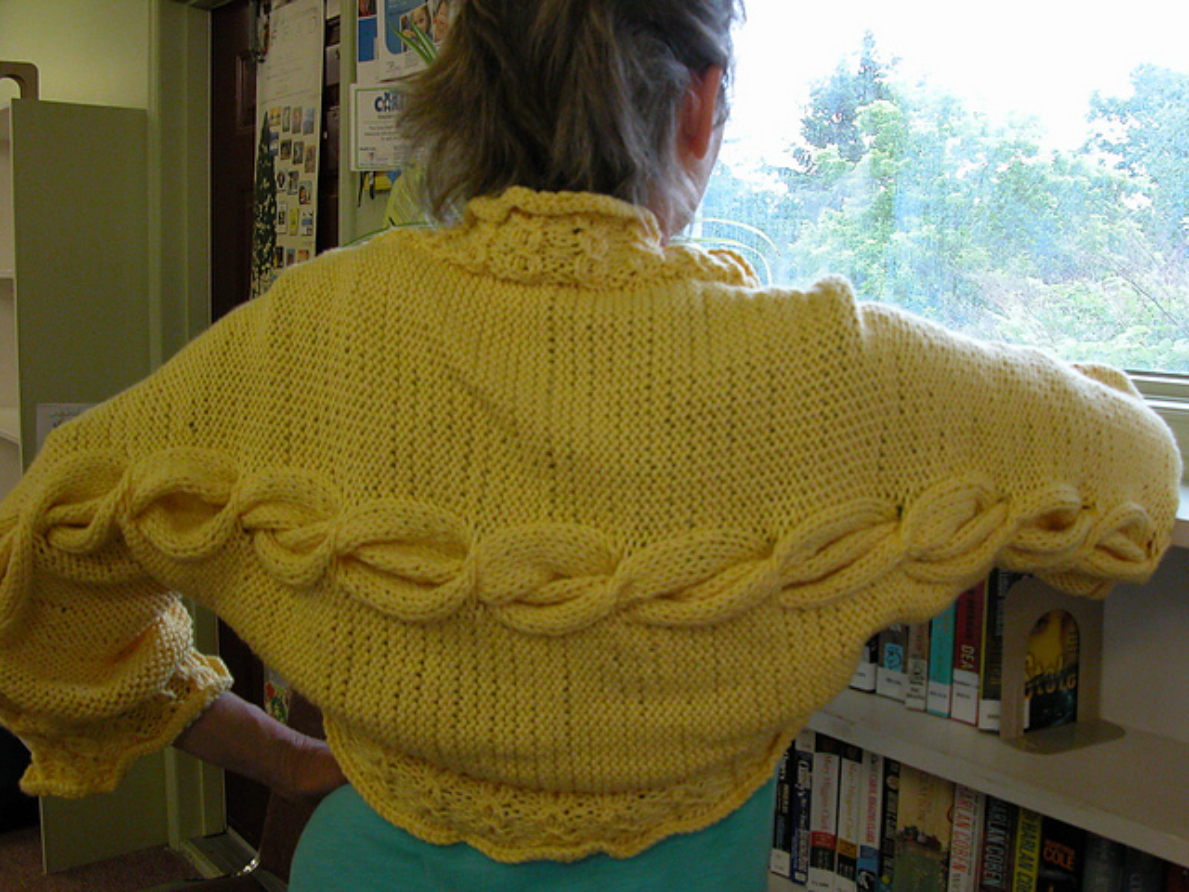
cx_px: 594
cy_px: 446
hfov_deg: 52.6
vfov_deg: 40.7
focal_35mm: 35
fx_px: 1202
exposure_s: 1/88.2
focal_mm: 8.9
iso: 100
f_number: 3.5
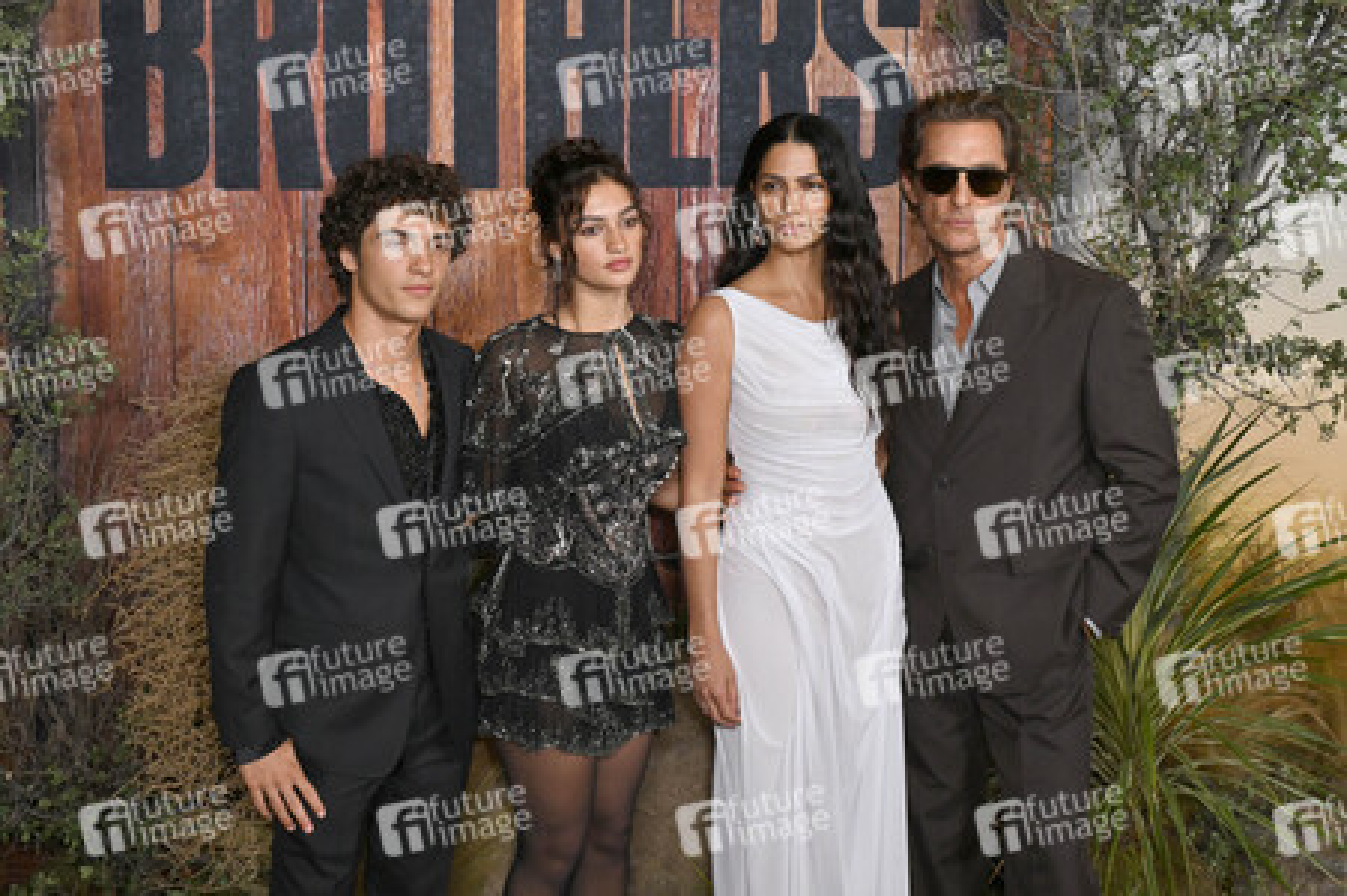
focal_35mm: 37
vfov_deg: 35.9
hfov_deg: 51.9
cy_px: 448
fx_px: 1383
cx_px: 674
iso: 1000
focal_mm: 37
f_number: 7.1
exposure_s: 1/250
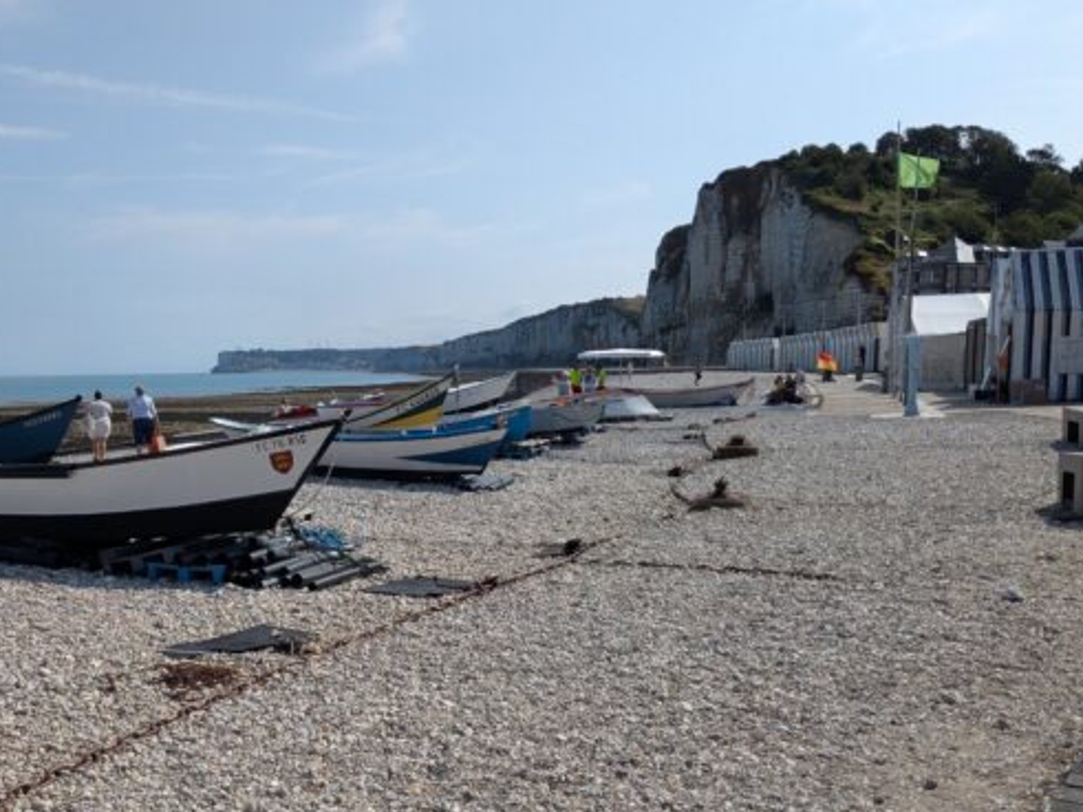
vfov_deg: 42.8
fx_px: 1032
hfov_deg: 55.0
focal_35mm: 33
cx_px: 435
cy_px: 479
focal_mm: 4.38
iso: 72
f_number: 1.73
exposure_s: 1/7812
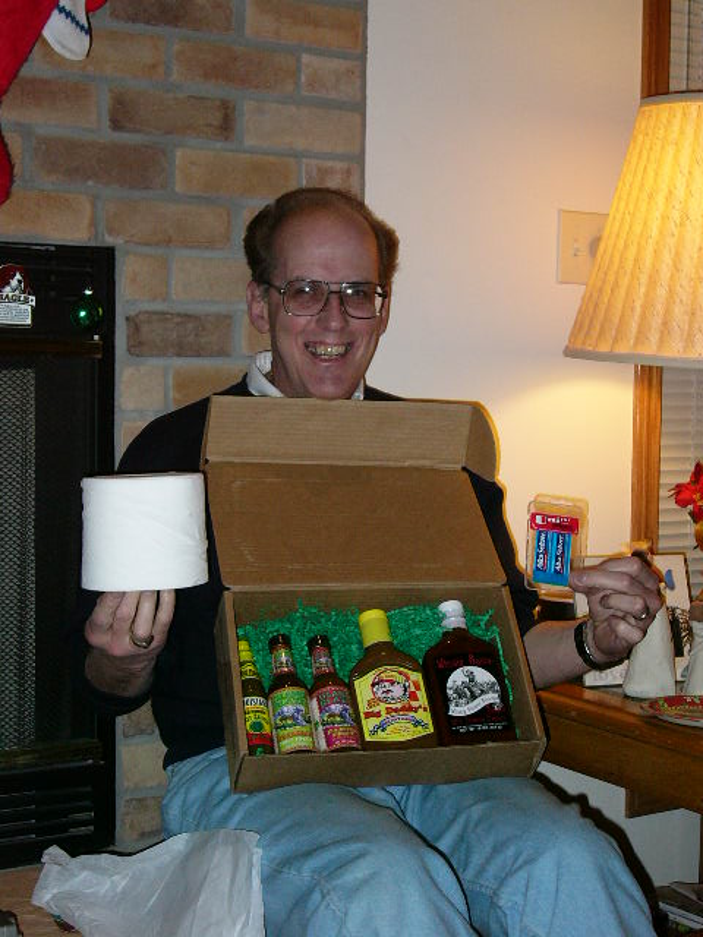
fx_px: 1625
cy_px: 468
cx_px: 352
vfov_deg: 32.2
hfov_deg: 24.4
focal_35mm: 60
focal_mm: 10
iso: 200
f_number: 3.7
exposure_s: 1/60
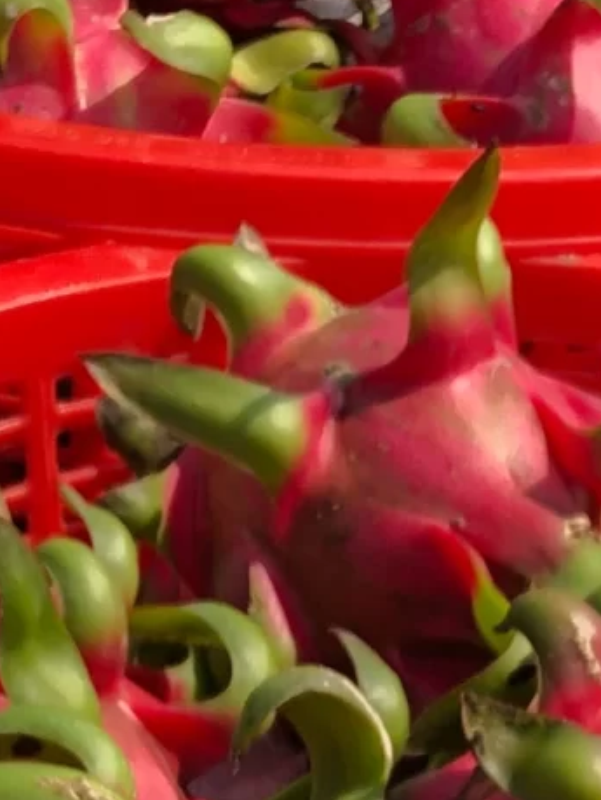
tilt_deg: -51.0
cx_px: 721
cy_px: 1835
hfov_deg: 9.4
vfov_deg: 11.0
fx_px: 3606
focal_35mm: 156
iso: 20
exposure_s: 1/857
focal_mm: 3.99
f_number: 1.8
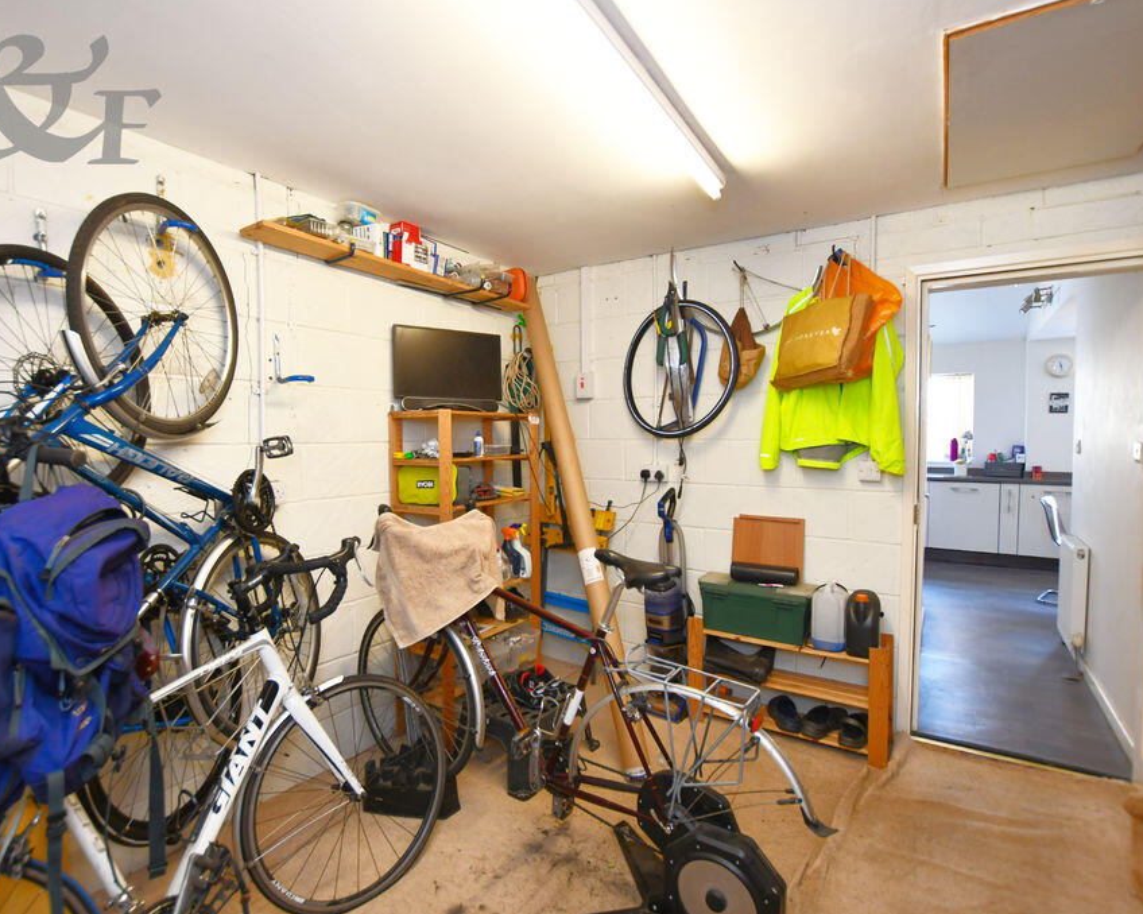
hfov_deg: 89.4
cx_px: 523
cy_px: 456
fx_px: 575
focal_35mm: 17
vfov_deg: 77.0
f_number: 4
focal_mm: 10
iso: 560
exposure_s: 1/60
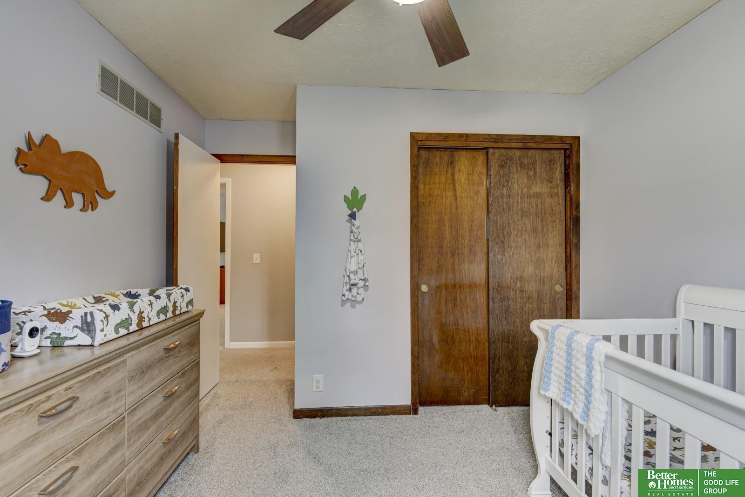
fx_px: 497
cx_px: 372
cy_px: 248
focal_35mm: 24
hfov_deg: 73.7
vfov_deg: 53.2
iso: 400
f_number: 8
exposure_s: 1/8
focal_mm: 24
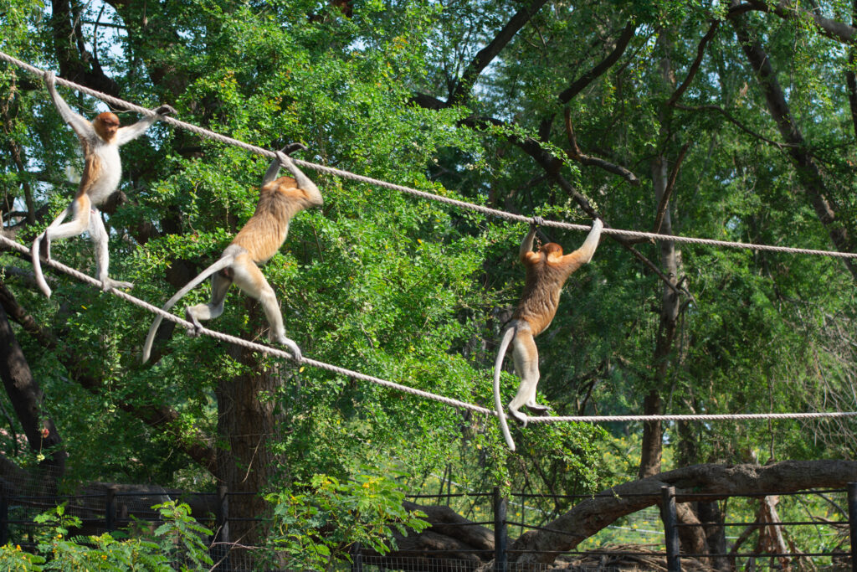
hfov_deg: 19.5
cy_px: 286
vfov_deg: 13.0
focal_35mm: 105
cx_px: 428
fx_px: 2500
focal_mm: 70
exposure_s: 1/320
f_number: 4
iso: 100
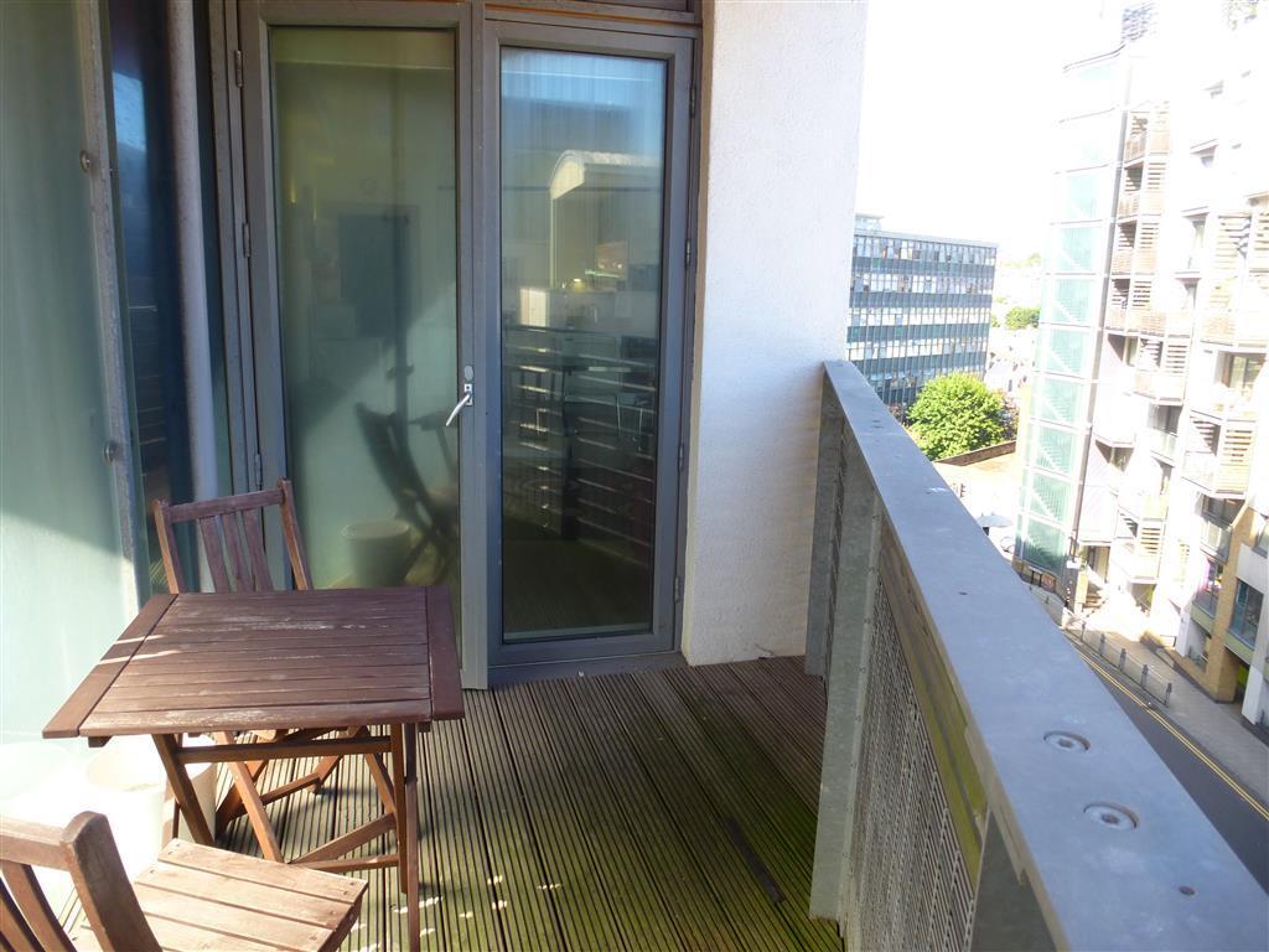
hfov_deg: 71.6
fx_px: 880
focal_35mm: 24
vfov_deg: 56.8
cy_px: 476
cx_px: 634
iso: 100
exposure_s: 1/100
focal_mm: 4.3
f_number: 3.5
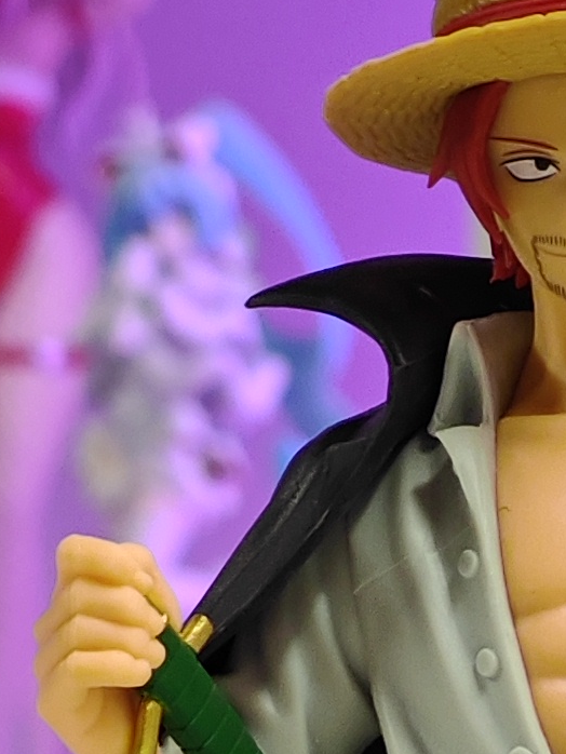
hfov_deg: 4.0
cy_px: 1352
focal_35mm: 374
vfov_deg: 5.2
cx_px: 891
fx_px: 8149
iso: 400
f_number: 2.4
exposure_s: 1/18.1
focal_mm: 7.48
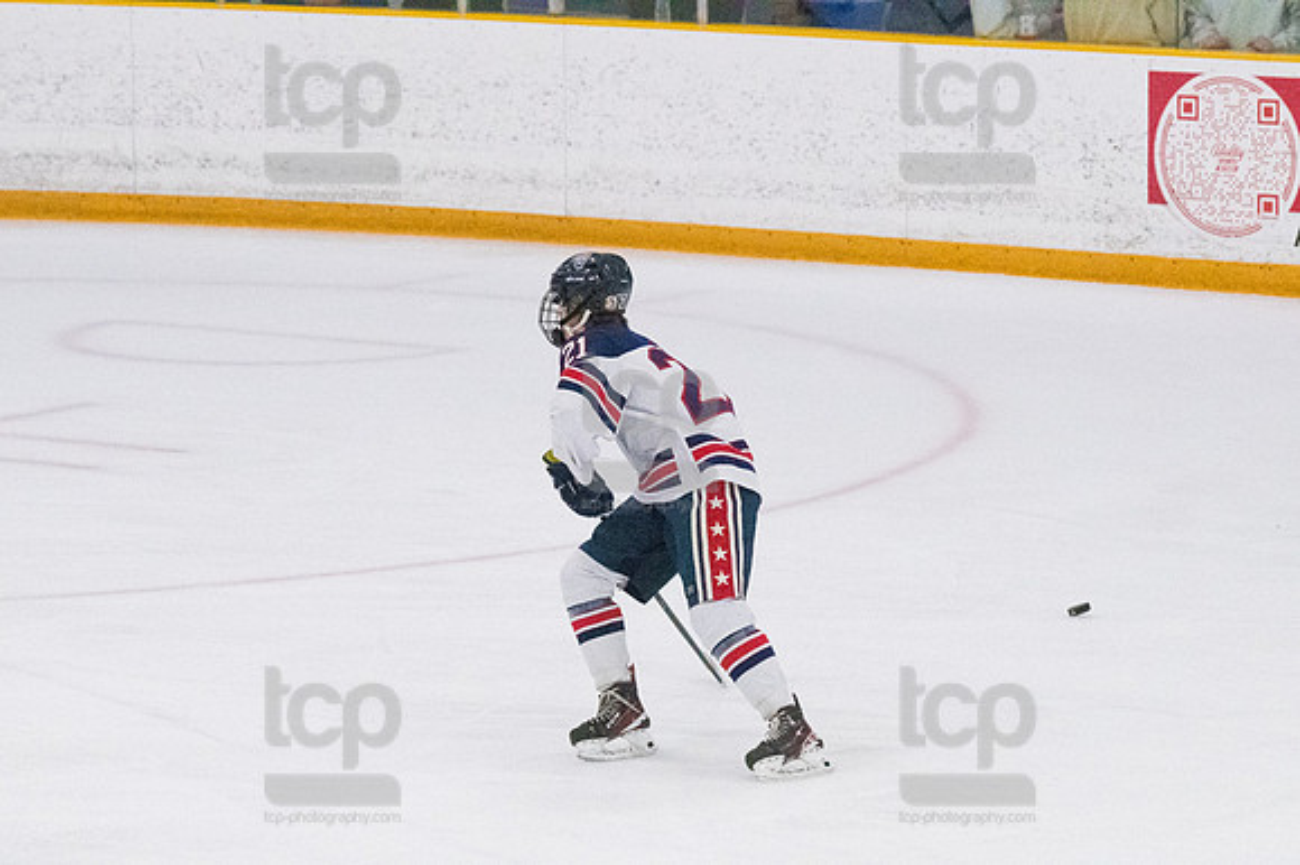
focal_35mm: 270
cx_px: 650
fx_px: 9744
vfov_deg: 5.1
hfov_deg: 7.6
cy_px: 432
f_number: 5
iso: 8000
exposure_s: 1/1600
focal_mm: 180
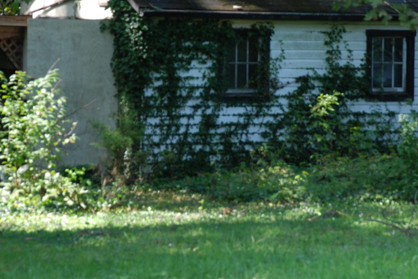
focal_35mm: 195
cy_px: 61
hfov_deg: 10.5
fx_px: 2266
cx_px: 247
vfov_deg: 7.1
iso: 280
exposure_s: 1/125
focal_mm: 80
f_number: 5.6
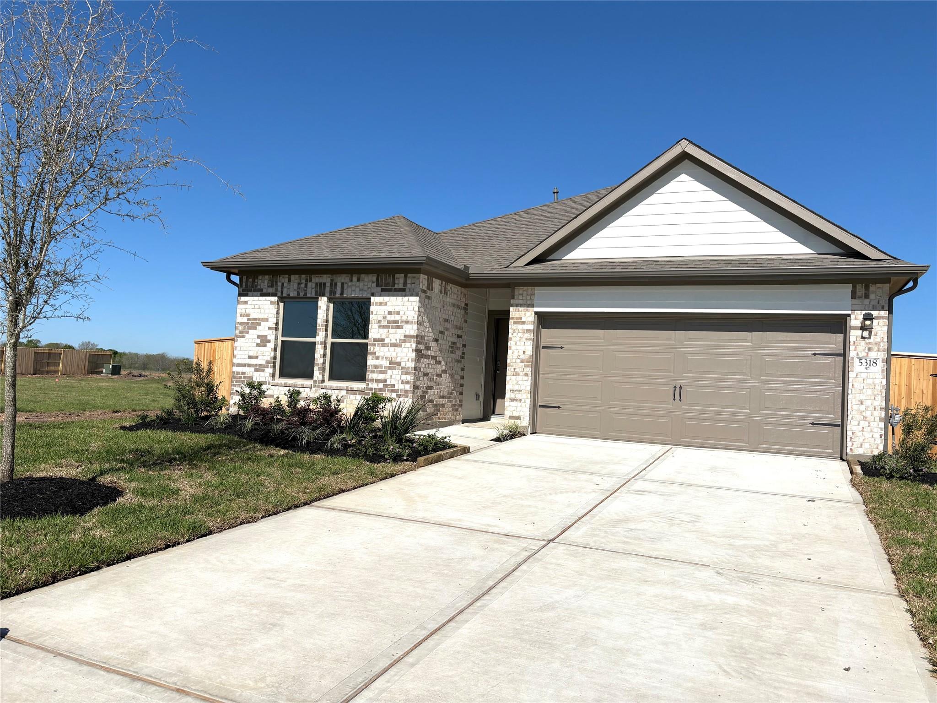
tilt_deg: +2.8
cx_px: 468
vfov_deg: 53.1
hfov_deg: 67.3
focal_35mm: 26
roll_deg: -3.1
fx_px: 704
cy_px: 352
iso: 50
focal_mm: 5.96
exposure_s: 1/8850
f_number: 1.6
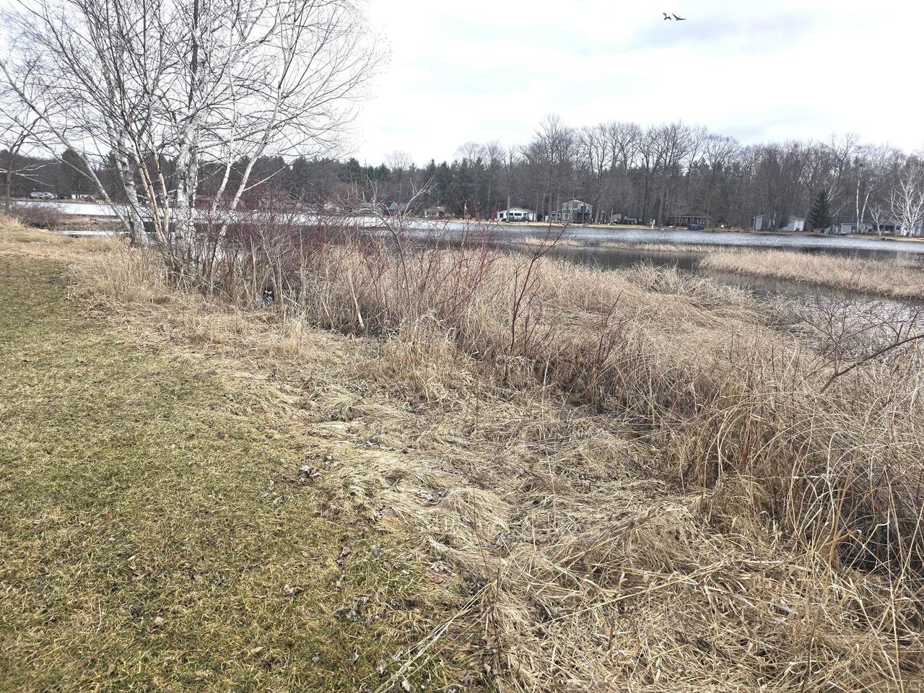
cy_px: 346
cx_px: 462
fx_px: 614
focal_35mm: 23
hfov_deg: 73.9
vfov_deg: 58.9
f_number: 1.7
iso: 12
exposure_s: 1/332
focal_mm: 6.3
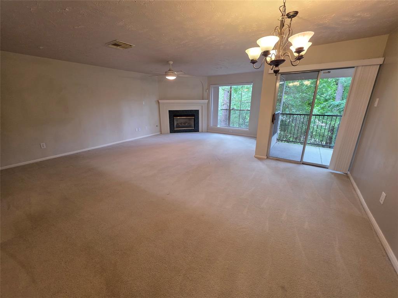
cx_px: 199
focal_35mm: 13
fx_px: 149
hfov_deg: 106.2
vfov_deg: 89.9
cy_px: 149
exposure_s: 1/120
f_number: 1.9
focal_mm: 2.2
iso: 200
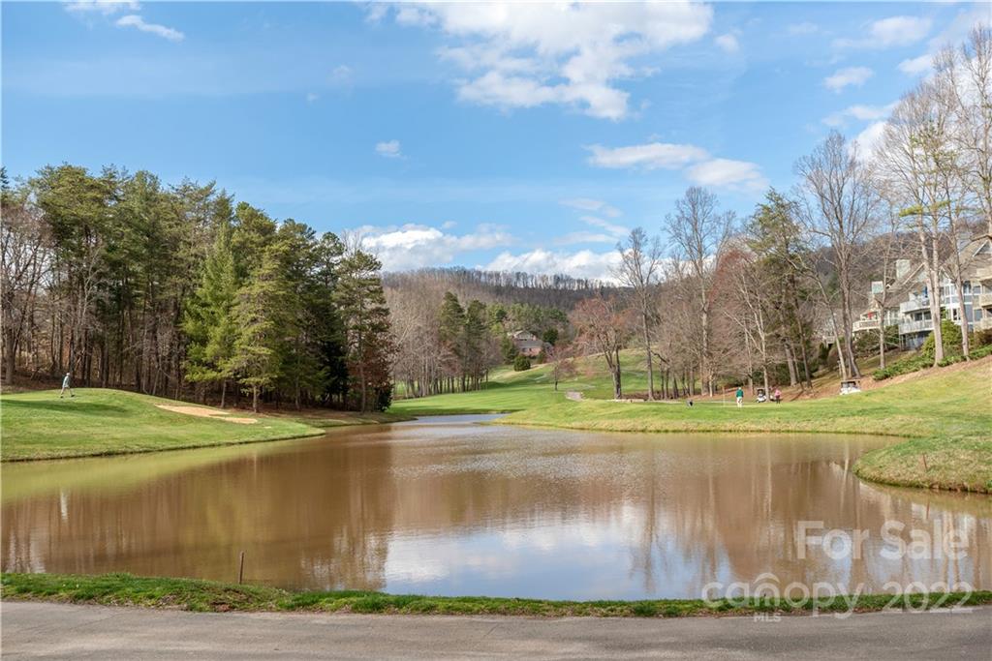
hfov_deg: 54.4
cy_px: 330
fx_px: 965
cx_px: 496
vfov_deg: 37.9
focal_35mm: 35
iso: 320
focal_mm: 35
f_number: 7.1
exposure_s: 1/1600
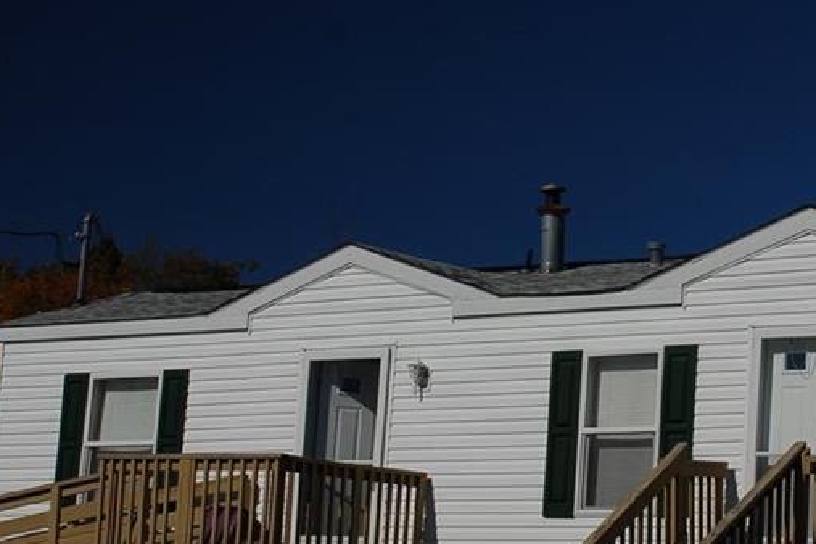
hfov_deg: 20.8
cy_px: 295
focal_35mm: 97
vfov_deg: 14.1
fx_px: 2198
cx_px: 628
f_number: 9
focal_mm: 32
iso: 100
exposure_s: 1/320
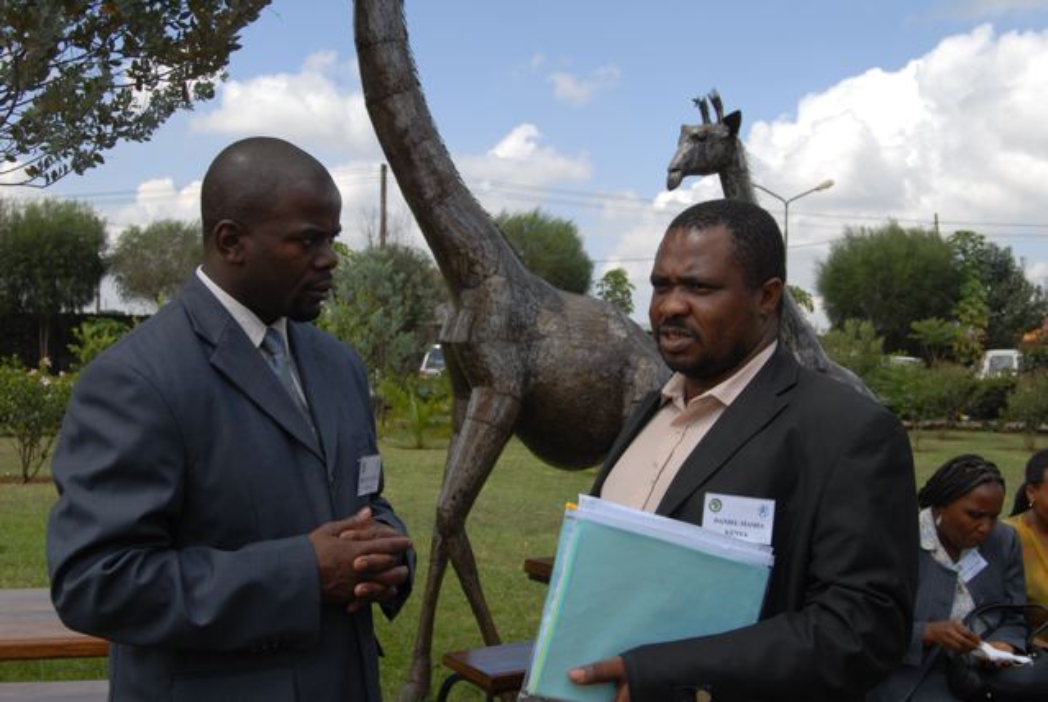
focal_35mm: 45
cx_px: 524
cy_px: 351
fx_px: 1312
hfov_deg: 43.5
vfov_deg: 30.0
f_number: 6.3
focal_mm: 30
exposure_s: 1/320
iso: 125
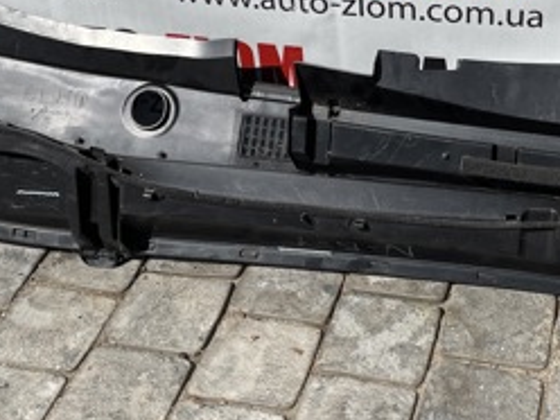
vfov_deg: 21.9
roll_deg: +2.3
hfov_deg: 28.7
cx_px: 391
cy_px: 150
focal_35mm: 67
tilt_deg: -37.4
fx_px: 1084
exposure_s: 1/5814
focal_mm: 4.2
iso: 32
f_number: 1.6
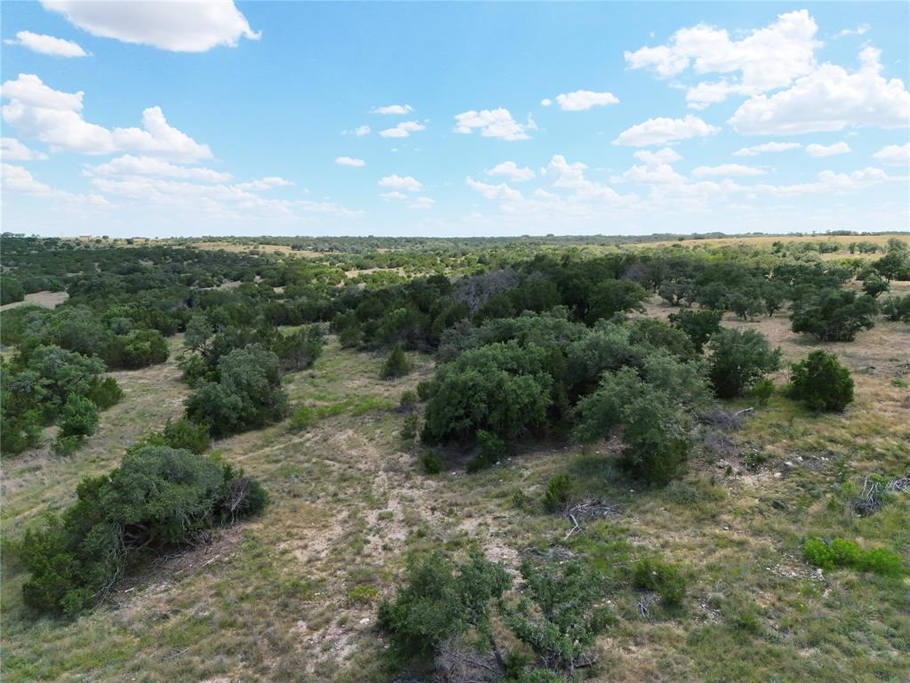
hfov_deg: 71.6
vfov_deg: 56.8
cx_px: 455
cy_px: 342
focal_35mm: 24
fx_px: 631
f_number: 1.7
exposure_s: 1/5000
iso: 340
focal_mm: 6.72
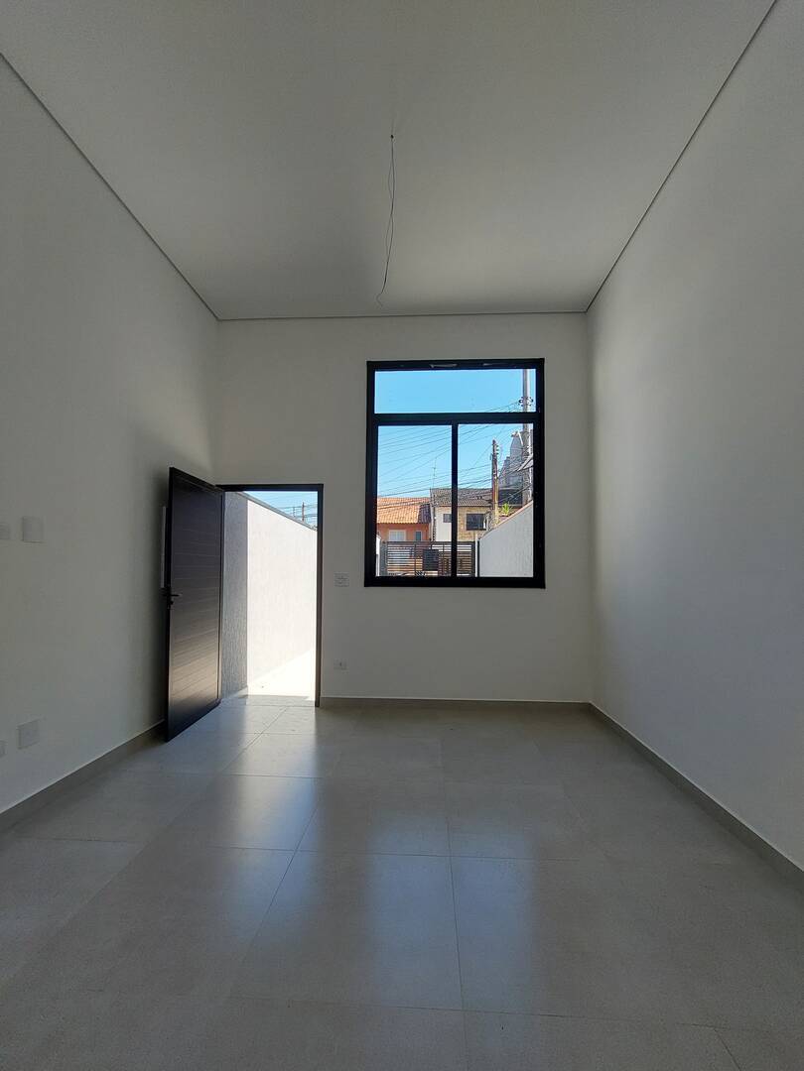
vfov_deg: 106.2
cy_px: 536
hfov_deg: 89.9
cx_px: 402
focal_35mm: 13
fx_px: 403
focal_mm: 1.74
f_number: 2.2
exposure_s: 1/331
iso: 40
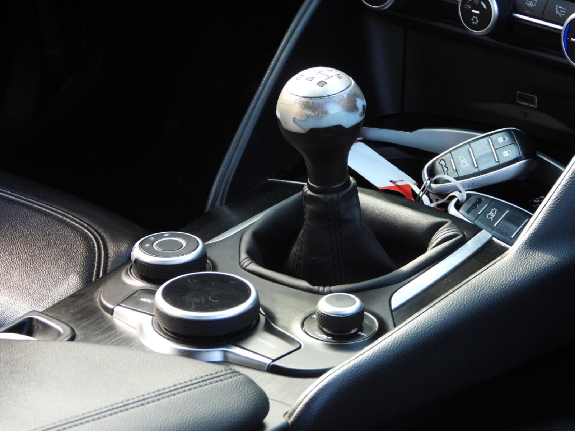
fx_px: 2243
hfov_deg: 14.6
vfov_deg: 11.0
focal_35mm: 135
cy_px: 216
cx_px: 288
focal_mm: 24.3
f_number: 4
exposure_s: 1/60
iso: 160
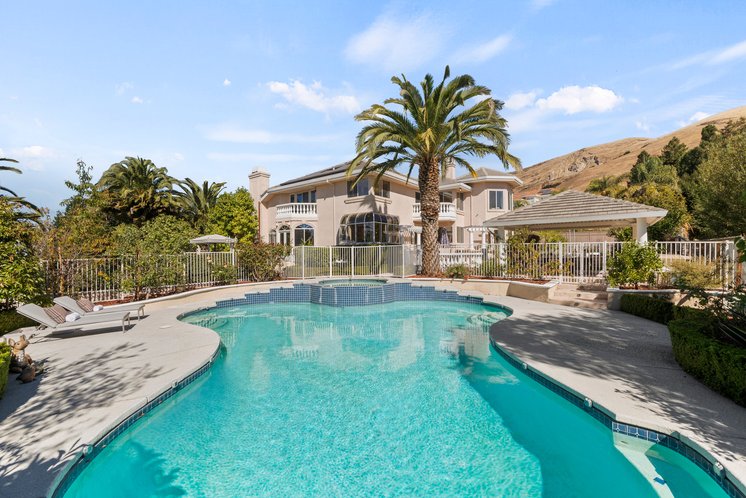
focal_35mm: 15
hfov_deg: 100.4
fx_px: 311
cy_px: 249
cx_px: 373
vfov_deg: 77.3
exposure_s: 1/125
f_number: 8
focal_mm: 15
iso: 100
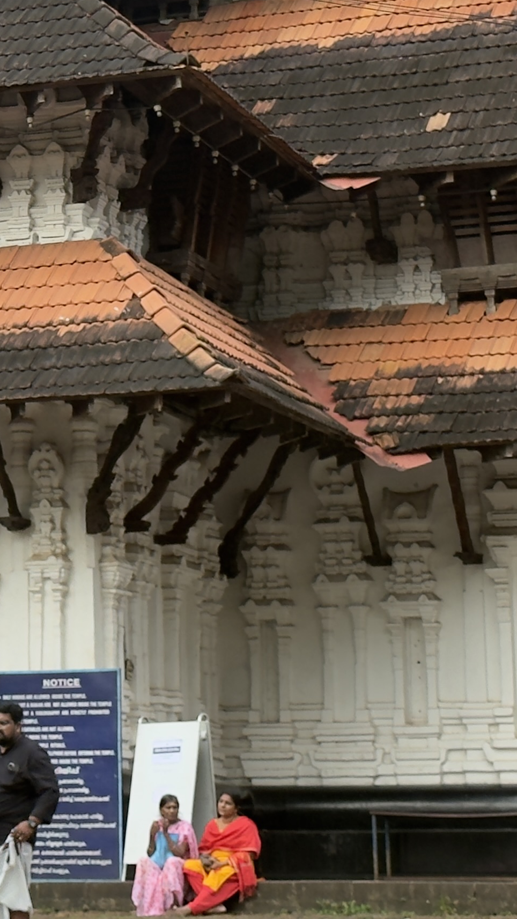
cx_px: -29
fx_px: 2998
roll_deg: -0.5
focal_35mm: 123
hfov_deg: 9.8
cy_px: 203
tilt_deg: +13.9
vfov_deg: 17.3
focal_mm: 6.76
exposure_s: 1/939
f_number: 1.78
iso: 100
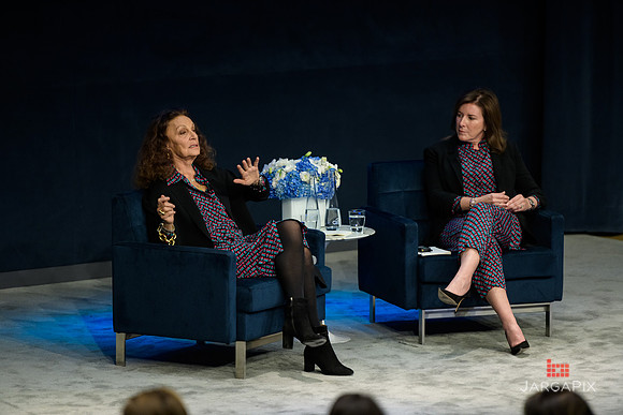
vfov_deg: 6.9
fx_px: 3462
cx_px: 312
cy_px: 208
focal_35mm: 200
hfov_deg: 10.3
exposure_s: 1/200
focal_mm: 200
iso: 1000
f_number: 3.2
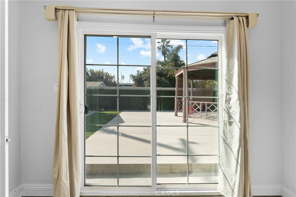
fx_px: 132
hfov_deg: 96.7
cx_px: 148
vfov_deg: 73.8
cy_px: 98
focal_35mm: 16
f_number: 9
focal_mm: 16
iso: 250
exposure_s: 1/60
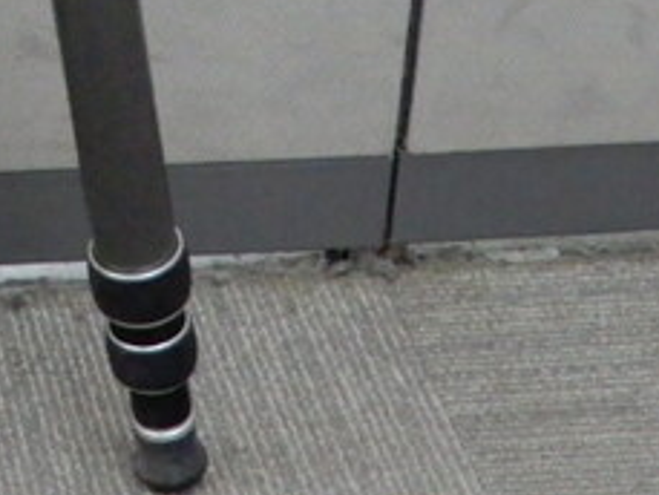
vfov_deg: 9.2
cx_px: -196
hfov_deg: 12.2
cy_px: -216
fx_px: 2990
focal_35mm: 157
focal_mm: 5.4
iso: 800
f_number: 3.5
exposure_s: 1/80
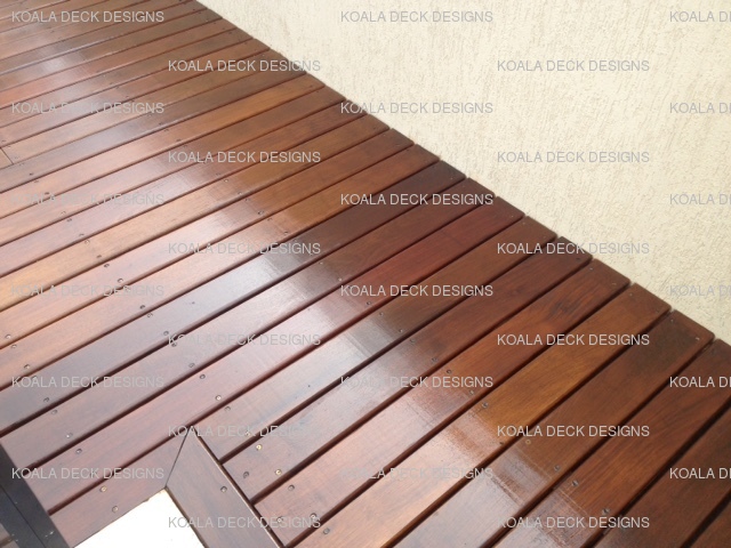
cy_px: 274
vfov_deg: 40.7
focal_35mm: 35
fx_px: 739
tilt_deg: -46.3
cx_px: 366
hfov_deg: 52.6
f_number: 2.4
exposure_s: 1/375
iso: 50
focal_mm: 4.28
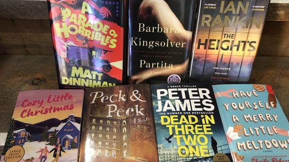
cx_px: 145
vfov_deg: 37.7
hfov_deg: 62.6
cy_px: 91
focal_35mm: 31
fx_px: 237
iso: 100
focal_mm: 3.99
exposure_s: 1/13
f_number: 1.8
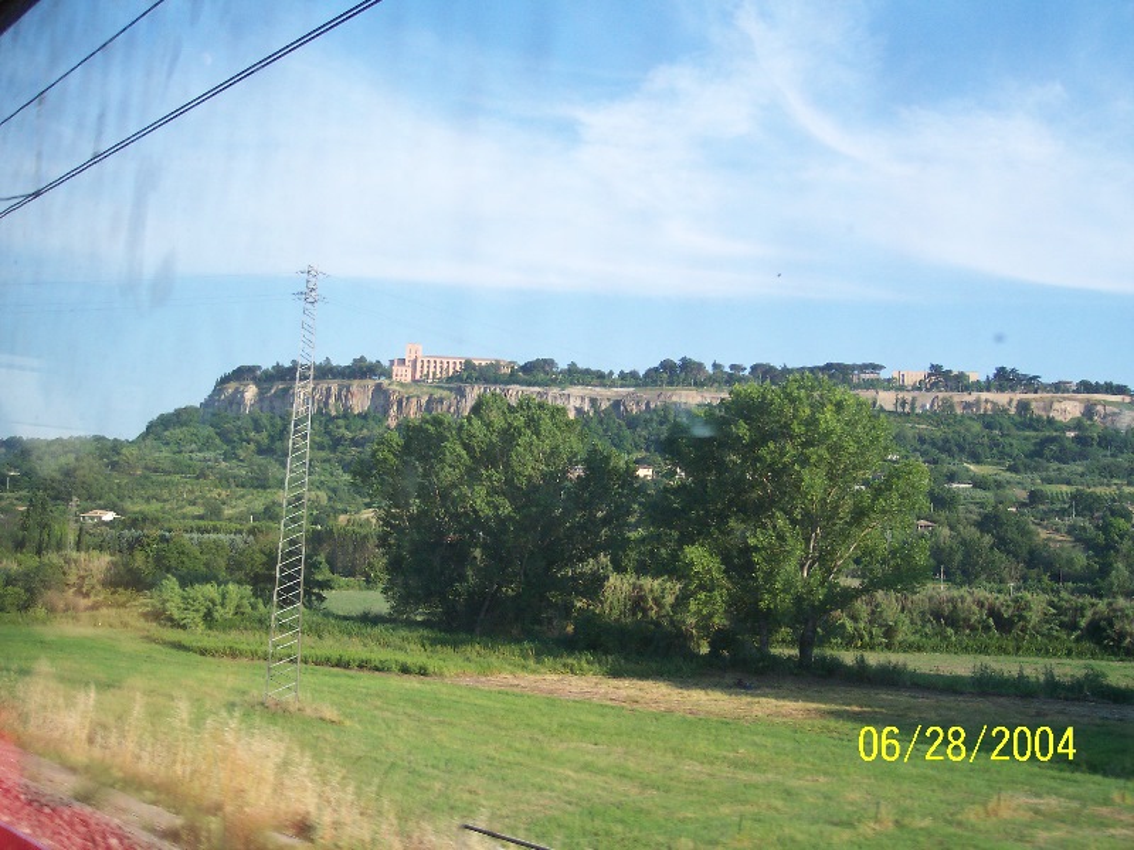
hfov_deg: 49.0
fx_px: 1245
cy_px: 425
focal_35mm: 38
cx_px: 567
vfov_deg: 37.7
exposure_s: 1/350
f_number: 2.8
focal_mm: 8
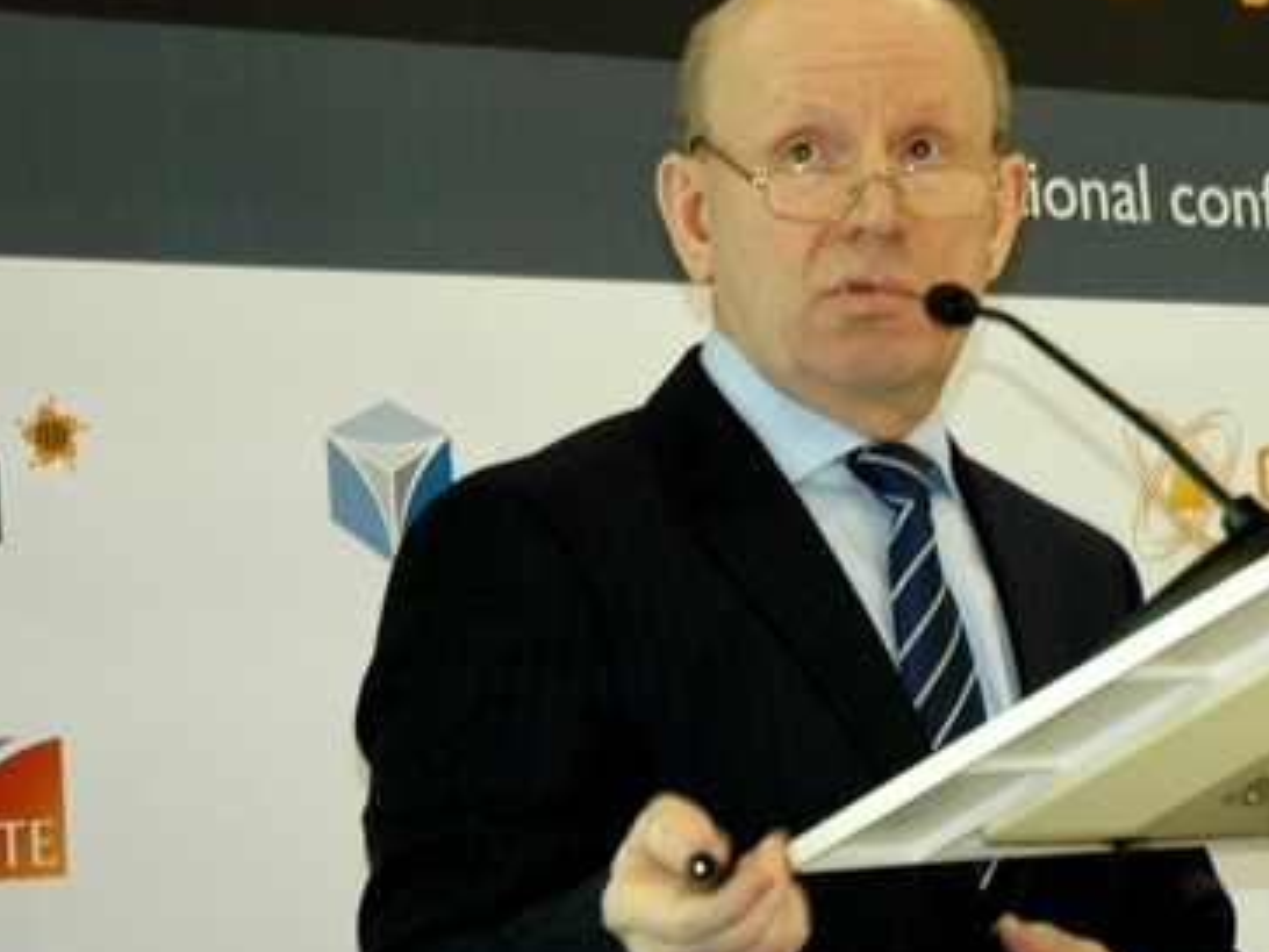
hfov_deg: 12.9
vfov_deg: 9.8
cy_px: 310
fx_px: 5572
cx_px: 1220
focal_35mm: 152
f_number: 4.5
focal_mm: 48
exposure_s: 1/13
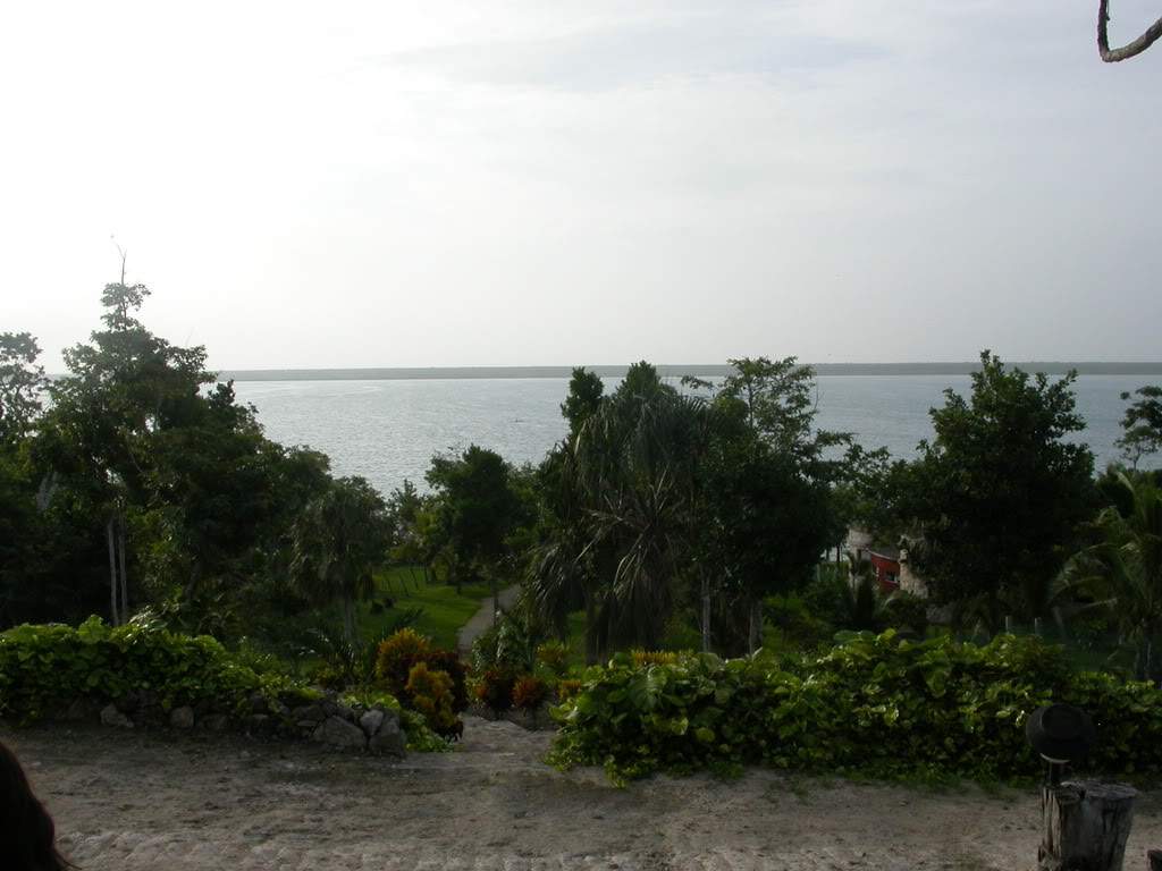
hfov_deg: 49.0
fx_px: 1276
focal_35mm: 38
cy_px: 436
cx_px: 581
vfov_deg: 37.7
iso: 100
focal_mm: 7.85
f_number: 7.5
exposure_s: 1/342
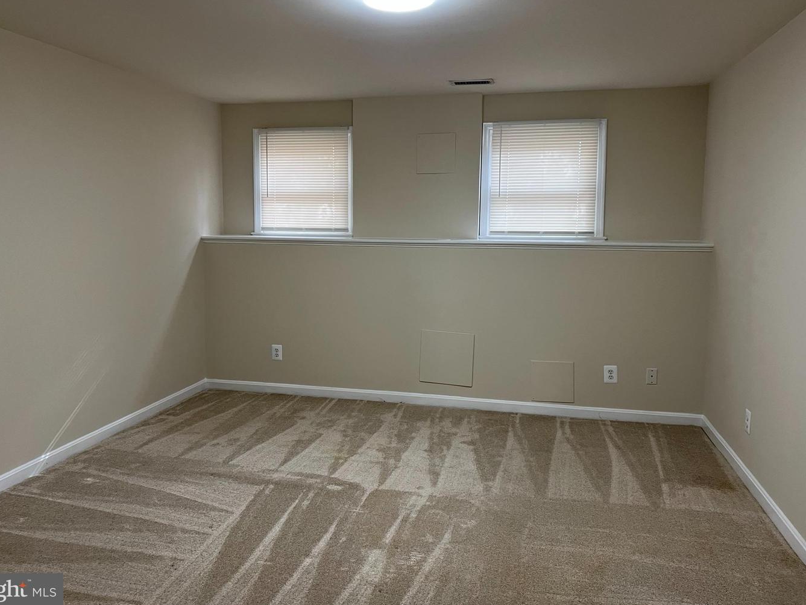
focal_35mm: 28
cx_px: 391
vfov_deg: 49.7
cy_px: 282
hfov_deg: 63.4
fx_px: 652
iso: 125
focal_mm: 5.7
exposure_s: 1/60
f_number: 1.5
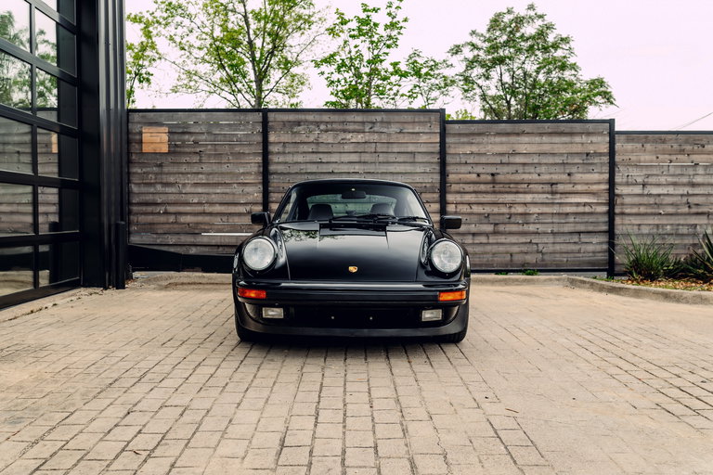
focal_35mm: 35
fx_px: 693
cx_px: 356
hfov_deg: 54.4
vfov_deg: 37.9
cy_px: 238
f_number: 4.5
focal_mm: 35
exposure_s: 1/50
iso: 320
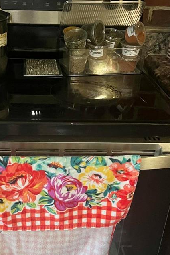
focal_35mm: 51
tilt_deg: -29.4
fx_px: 361
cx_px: 47
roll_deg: -2.8
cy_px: 142
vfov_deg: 38.8
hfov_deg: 26.2
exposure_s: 1/30
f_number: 1.5
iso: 640
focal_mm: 5.7
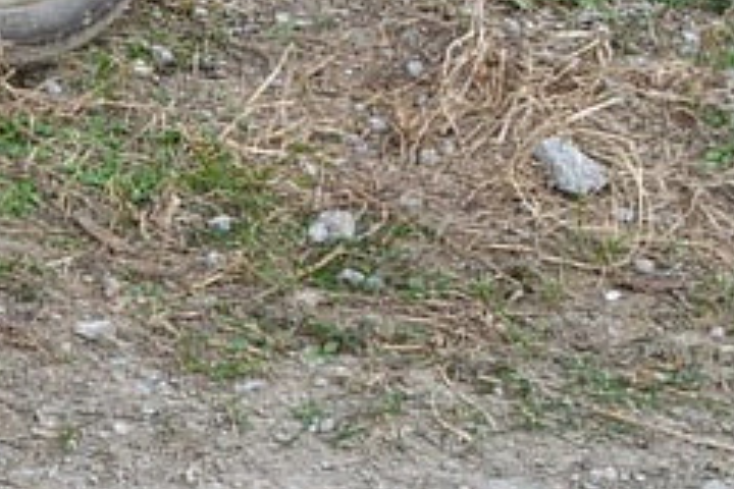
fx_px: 4077
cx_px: -921
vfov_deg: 6.6
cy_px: -504
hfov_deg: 9.4
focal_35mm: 200
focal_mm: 20
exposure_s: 1/100
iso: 400
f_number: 6.3
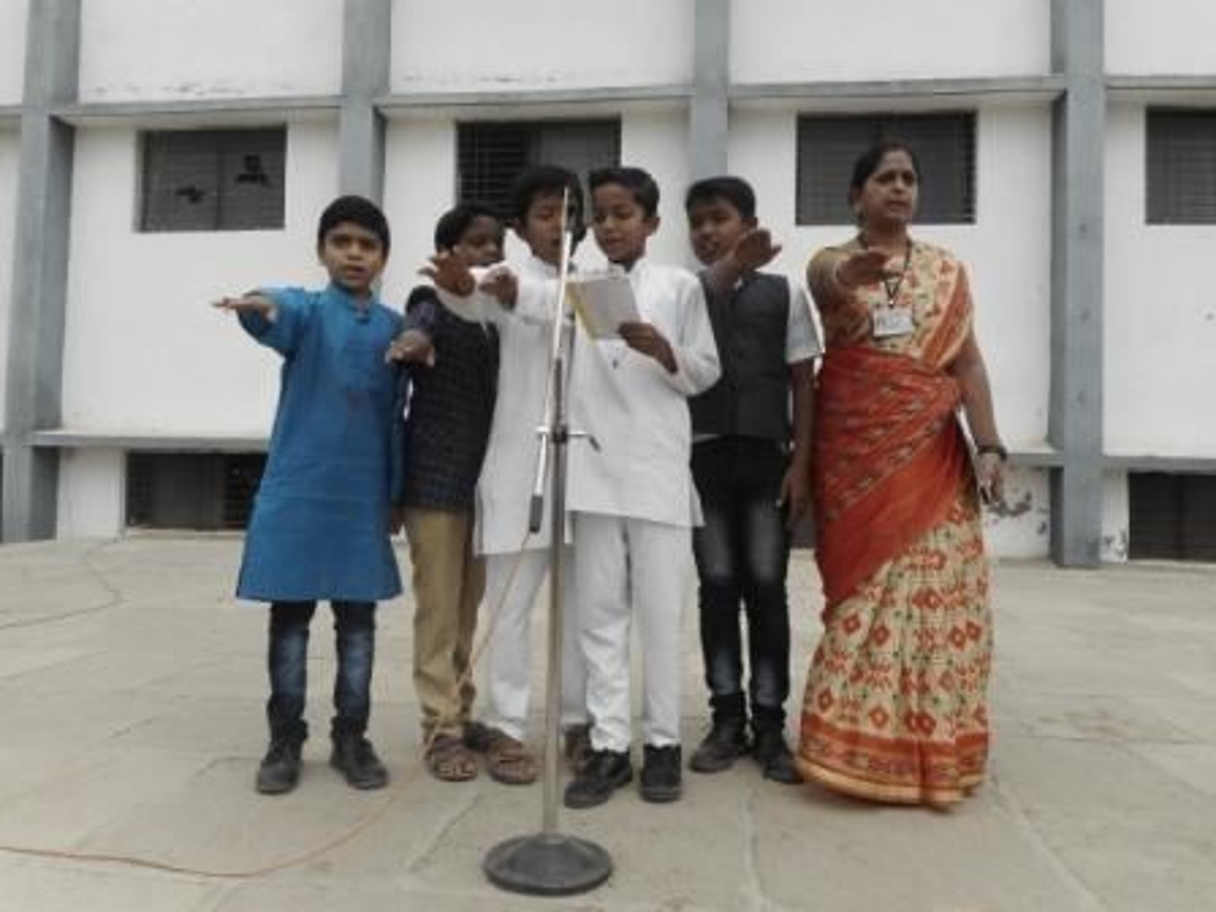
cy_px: 456
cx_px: 608
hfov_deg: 69.4
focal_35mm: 25
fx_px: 878
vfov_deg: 54.9
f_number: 3.7
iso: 80
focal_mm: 4.5
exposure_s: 1/400
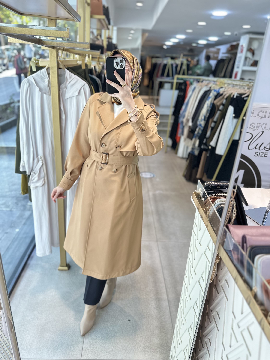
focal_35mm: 24
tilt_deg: -23.9
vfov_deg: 71.6
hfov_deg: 56.8
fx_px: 250
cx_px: 135
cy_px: 180
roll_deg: -5.8
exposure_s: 1/121
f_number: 1.78
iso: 125
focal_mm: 6.86
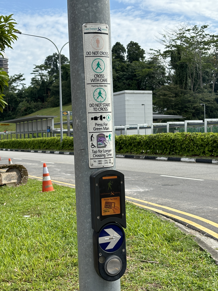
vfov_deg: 36.8
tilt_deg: -1.6
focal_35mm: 52
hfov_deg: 28.0
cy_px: 146
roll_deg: +0.9
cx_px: 109
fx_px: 437
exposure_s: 1/1984
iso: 32
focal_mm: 5.96
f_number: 1.6
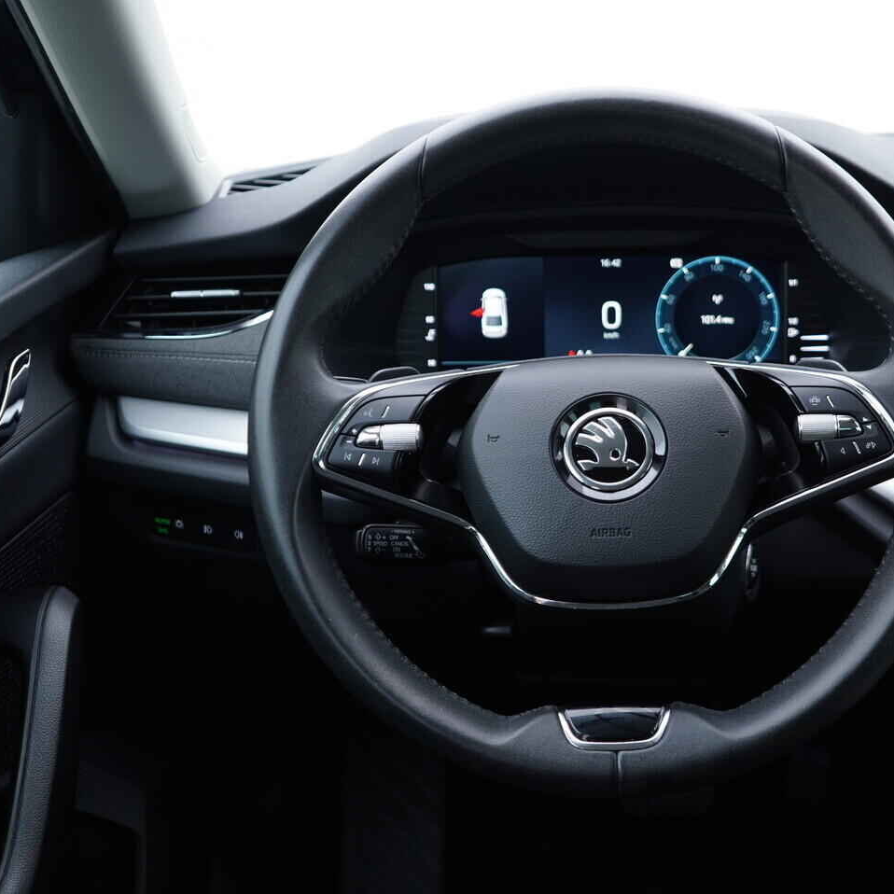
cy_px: 447
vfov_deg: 36.8
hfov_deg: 36.4
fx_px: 1344
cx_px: 602
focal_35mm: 46
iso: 200
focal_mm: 24
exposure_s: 1/40
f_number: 2.8
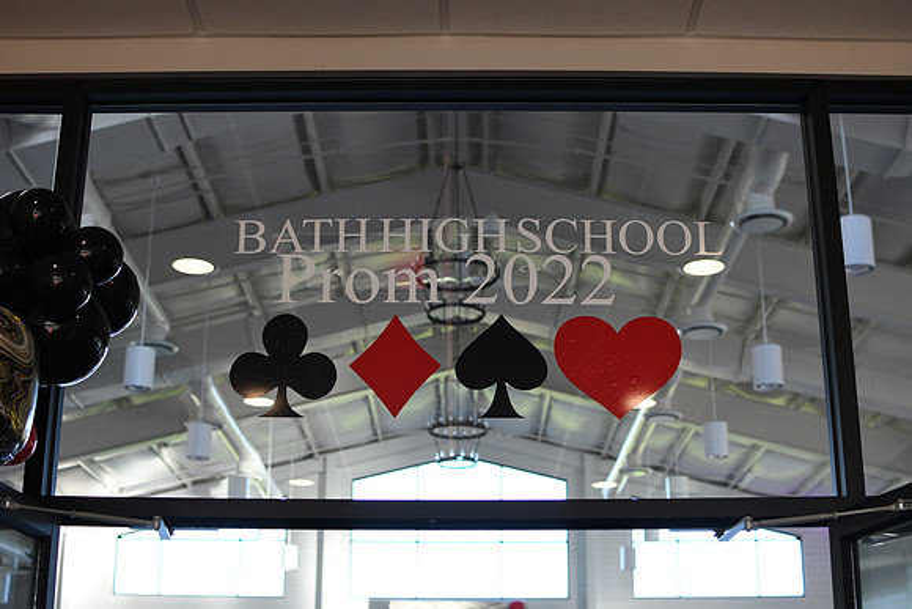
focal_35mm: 52
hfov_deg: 38.2
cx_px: 456
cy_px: 304
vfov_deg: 26.0
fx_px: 1318
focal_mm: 35
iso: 500
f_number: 2.8
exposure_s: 1/250
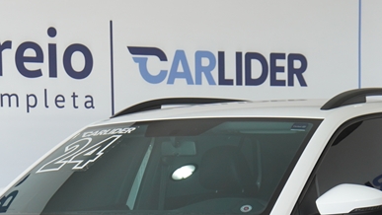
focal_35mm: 158
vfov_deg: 7.6
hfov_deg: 13.6
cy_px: 319
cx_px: 182
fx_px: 1601
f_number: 4
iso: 200
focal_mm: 38
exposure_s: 1/125
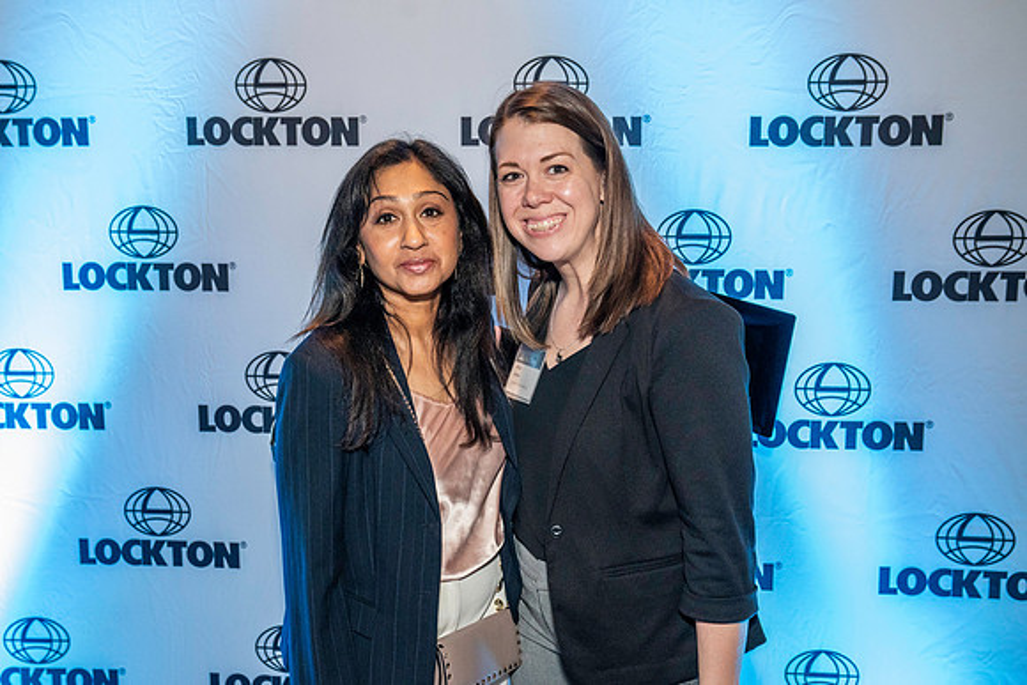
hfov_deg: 51.9
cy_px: 383
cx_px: 474
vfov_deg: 36.0
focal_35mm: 37
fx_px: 1054
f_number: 4.5
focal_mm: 33
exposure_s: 1/200
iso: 5000
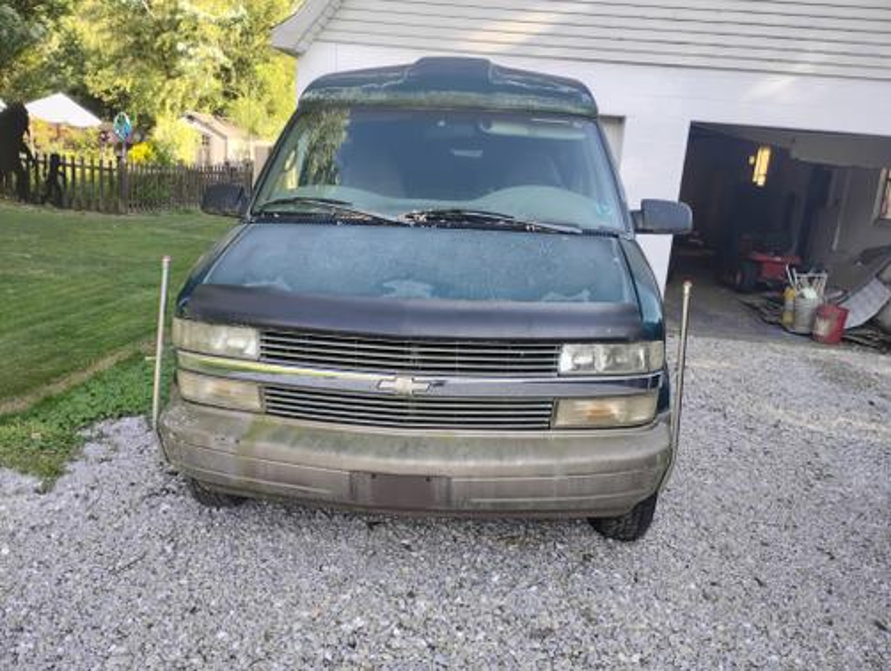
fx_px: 722
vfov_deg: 49.9
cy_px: 336
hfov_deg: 63.4
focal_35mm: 28
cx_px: 446
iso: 164
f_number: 1.8
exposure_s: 1/120
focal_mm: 4.26
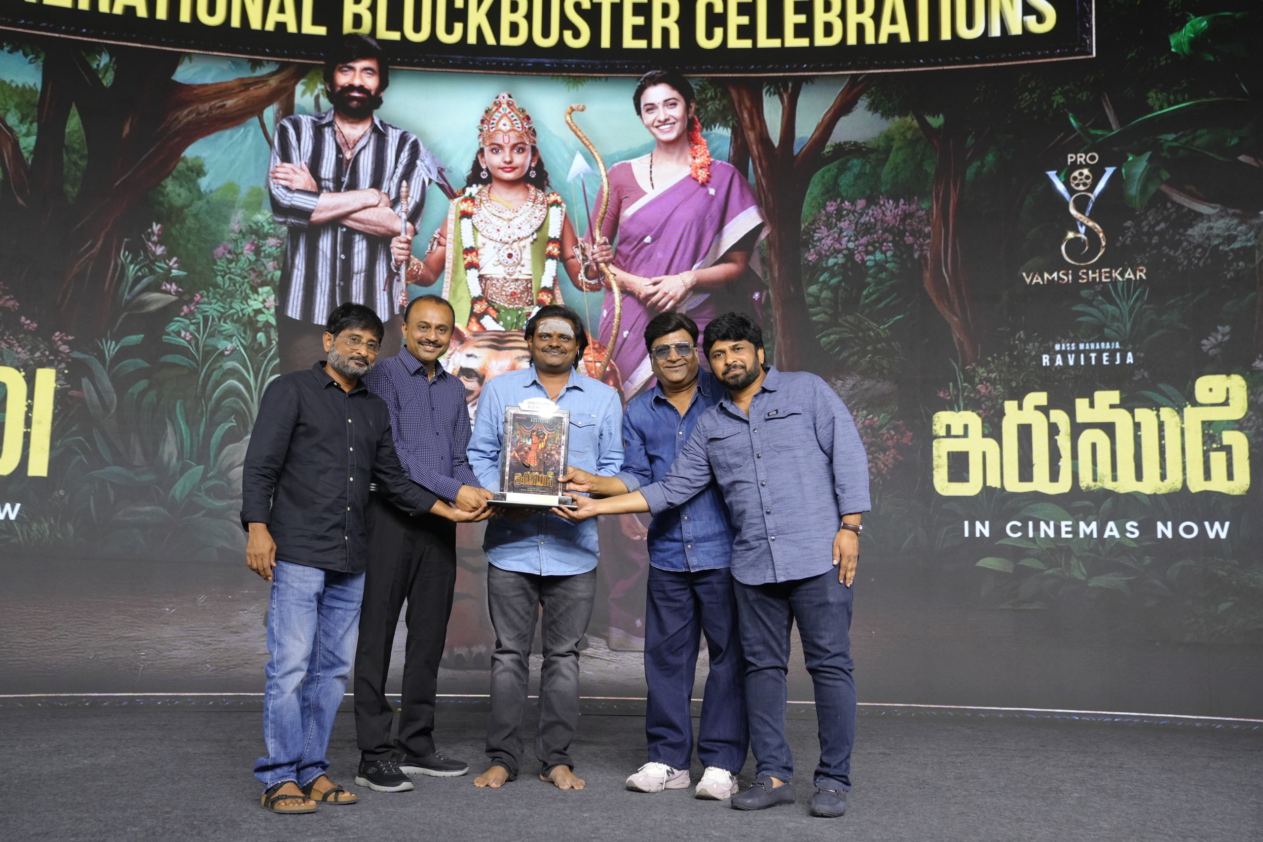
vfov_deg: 35.1
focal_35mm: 38
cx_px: 632
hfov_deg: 50.7
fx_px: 1333
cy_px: 421
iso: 1600
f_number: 3.5
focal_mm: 38
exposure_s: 1/160
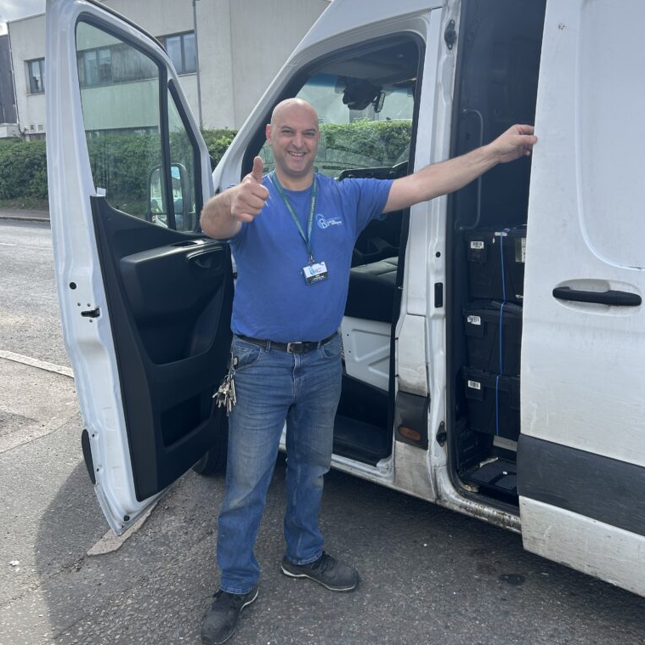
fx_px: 654
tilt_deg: -9.7
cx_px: 325
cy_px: 282
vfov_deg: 52.4
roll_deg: +0.6
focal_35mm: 31
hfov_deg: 52.5
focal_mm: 5.7
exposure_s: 1/1280
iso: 50
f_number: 1.5
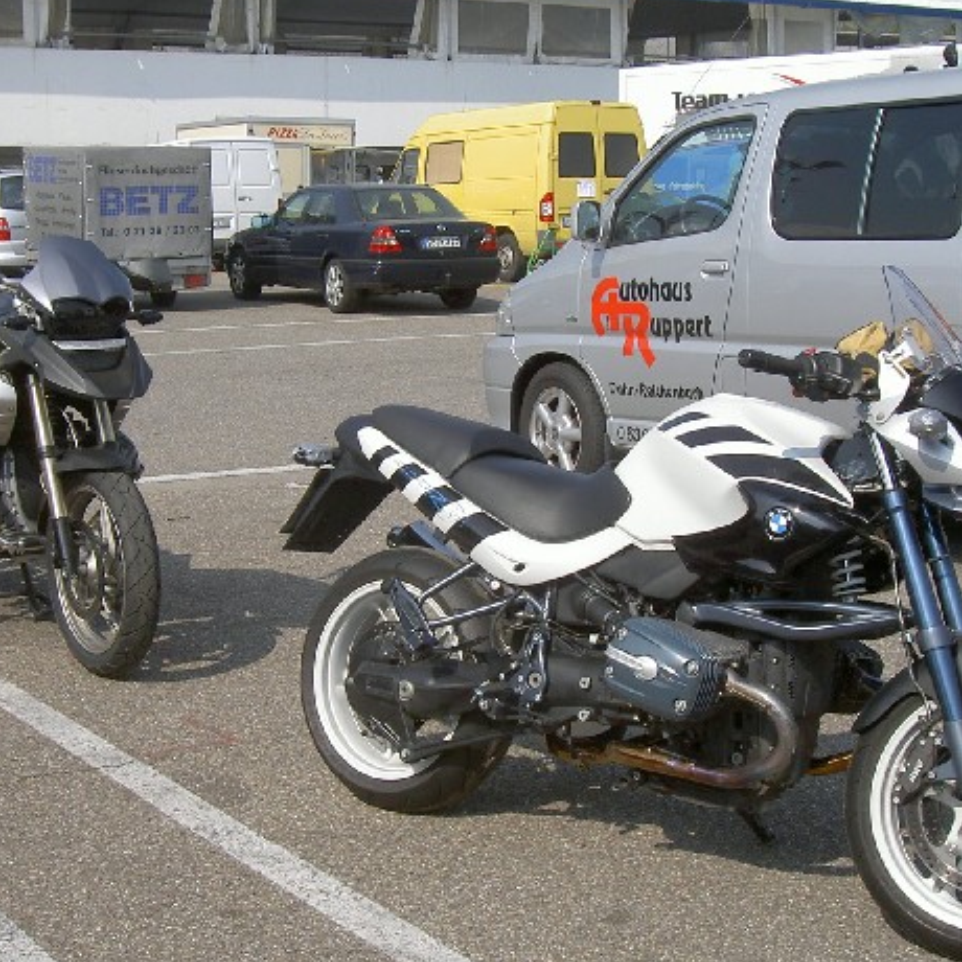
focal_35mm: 60
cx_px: 462
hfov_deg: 28.6
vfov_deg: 28.6
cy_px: 502
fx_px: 1886
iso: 100
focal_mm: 8
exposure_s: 1/500
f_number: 4.7
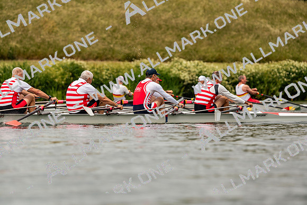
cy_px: 102
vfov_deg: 3.5
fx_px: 3335
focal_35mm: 391
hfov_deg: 5.3
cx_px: 154
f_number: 6.3
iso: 200
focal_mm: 391
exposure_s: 1/2000
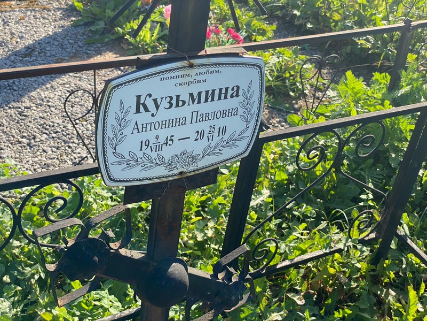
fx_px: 641
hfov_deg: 36.8
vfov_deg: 28.0
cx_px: 214
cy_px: 160
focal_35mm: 52
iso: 20
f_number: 2
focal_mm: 6
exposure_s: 1/457
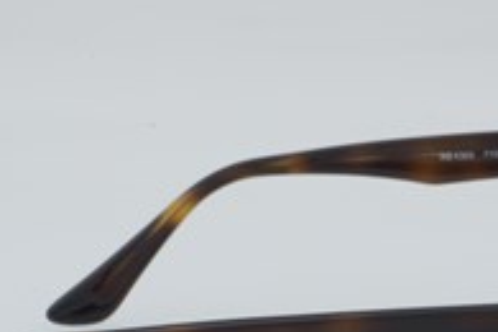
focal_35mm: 154
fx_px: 2130
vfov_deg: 8.9
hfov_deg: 13.3
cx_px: 340
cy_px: 317
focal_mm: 50
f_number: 29
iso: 100
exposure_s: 1/4
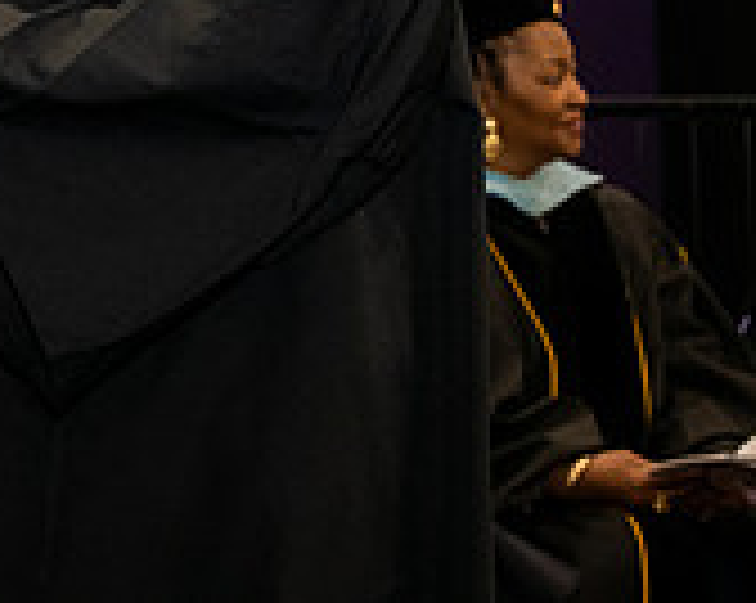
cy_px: -263
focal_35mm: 227
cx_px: -238
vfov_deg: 6.7
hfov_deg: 8.4
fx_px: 5073
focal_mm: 70
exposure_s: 1/200
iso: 2500
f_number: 5.6
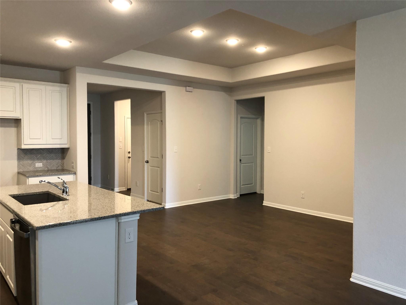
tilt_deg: -3.3
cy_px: 152
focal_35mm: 28
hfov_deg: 63.4
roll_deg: -0.6
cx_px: 203
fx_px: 328
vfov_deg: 49.7
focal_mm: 3.99
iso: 50
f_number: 1.8
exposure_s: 1/15
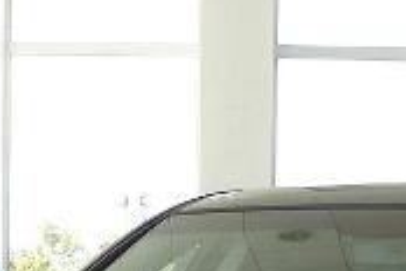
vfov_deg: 7.6
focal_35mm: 172
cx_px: 261
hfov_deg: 11.9
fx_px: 1940
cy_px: 575
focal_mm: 6
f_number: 3.6
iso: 100
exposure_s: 1/125
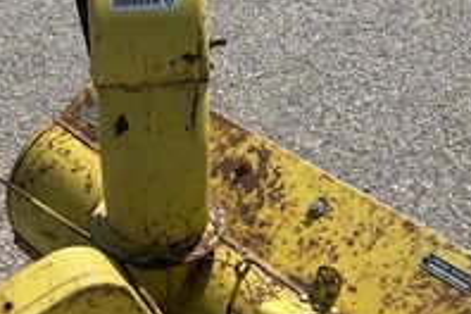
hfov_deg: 32.5
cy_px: 259
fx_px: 798
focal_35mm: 61
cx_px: 147
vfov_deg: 21.9
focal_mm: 3
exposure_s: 1/2058
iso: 25
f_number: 1.8
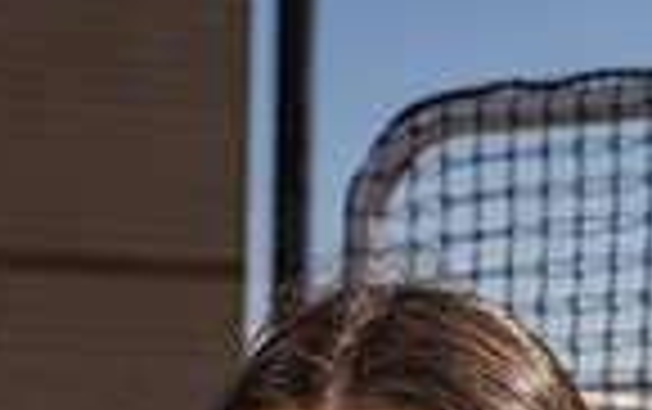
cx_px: 216
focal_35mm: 152
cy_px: 973
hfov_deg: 13.7
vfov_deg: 8.0
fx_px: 2704
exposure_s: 1/250
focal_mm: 48
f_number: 8
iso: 64
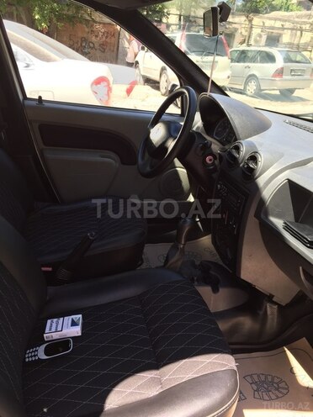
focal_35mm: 29
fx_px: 350
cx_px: 156
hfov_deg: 48.2
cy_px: 208
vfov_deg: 61.7
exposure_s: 1/180
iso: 32
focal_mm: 4.15
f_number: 2.2
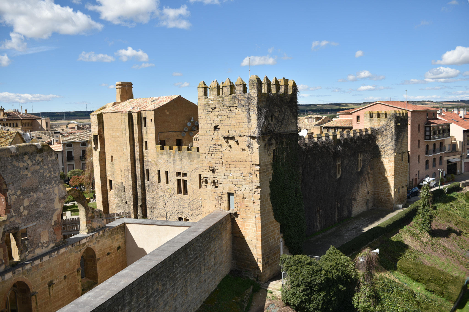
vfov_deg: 41.1
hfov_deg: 58.7
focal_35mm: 32
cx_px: 234
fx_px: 417
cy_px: 156
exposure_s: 1/2500
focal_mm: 32
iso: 100
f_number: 3.2
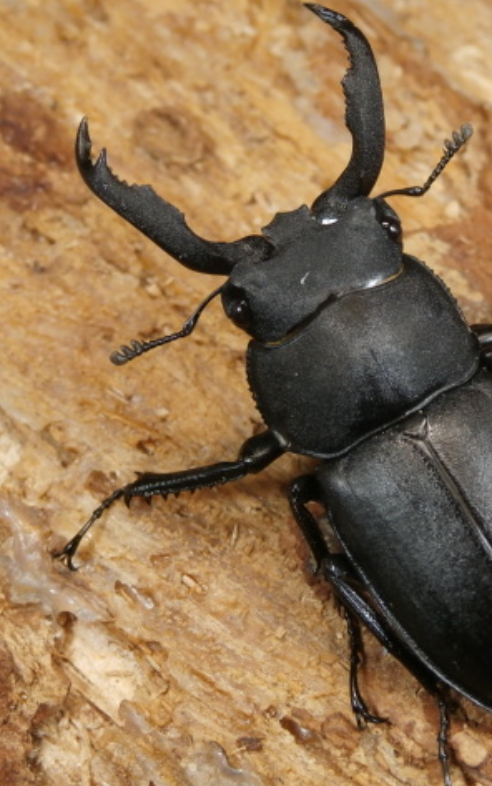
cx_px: 321
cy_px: 391
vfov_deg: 21.6
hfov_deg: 13.6
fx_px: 2058
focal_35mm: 96
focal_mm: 11.86
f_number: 4.3
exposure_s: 1/80
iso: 200
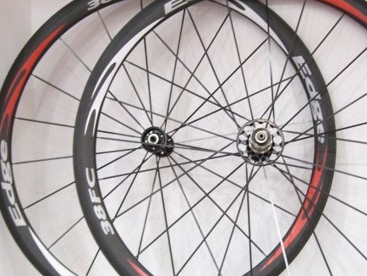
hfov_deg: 34.2
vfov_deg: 26.1
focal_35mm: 56
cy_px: 148
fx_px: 594
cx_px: 222
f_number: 2.8
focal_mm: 7.9
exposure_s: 1/30
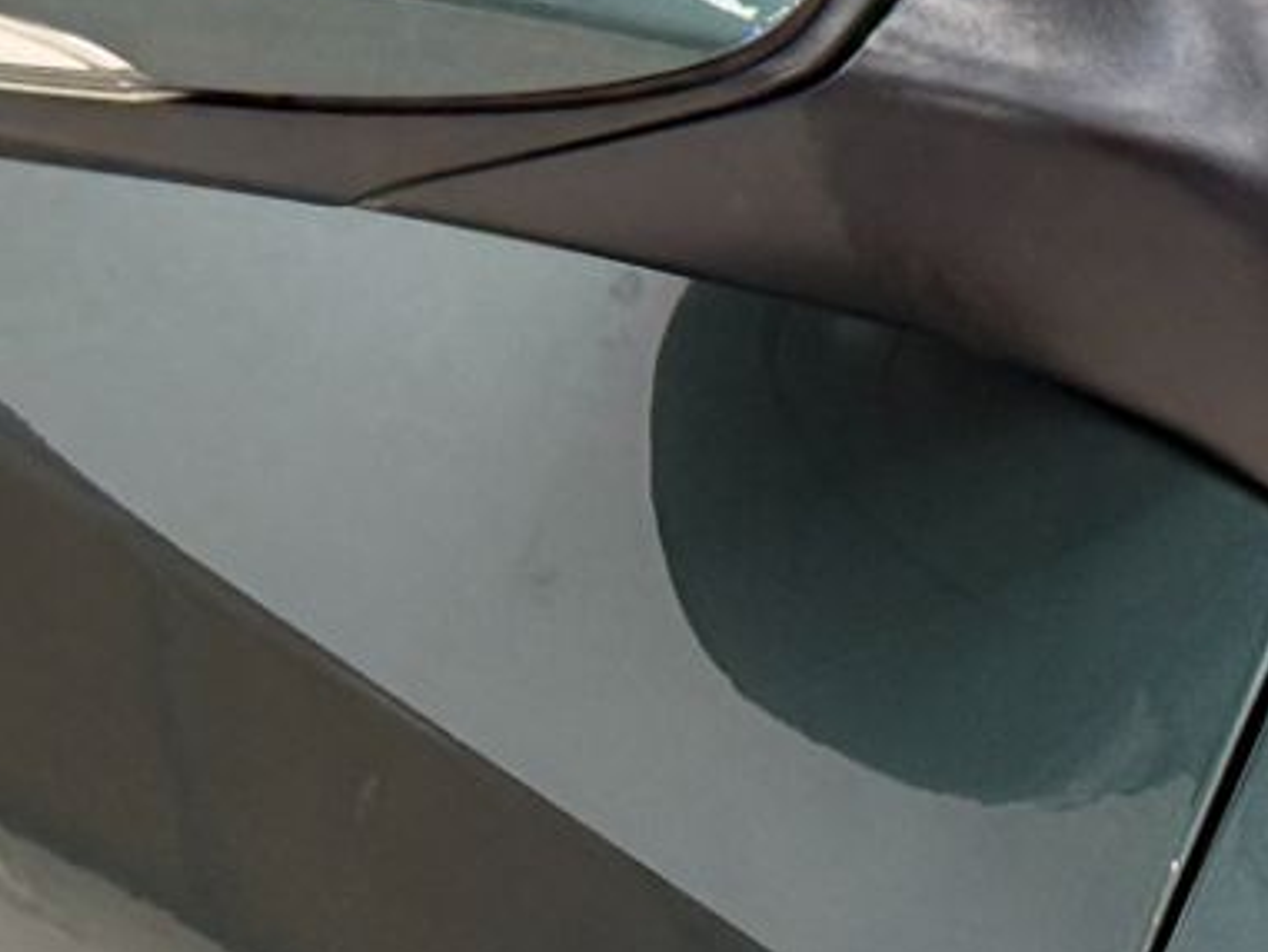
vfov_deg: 6.0
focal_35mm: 242
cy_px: -732
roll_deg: +0.6
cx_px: 50
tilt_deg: -10.4
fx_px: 8867
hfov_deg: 8.1
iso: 250
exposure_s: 1/60
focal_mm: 6.76
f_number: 1.78
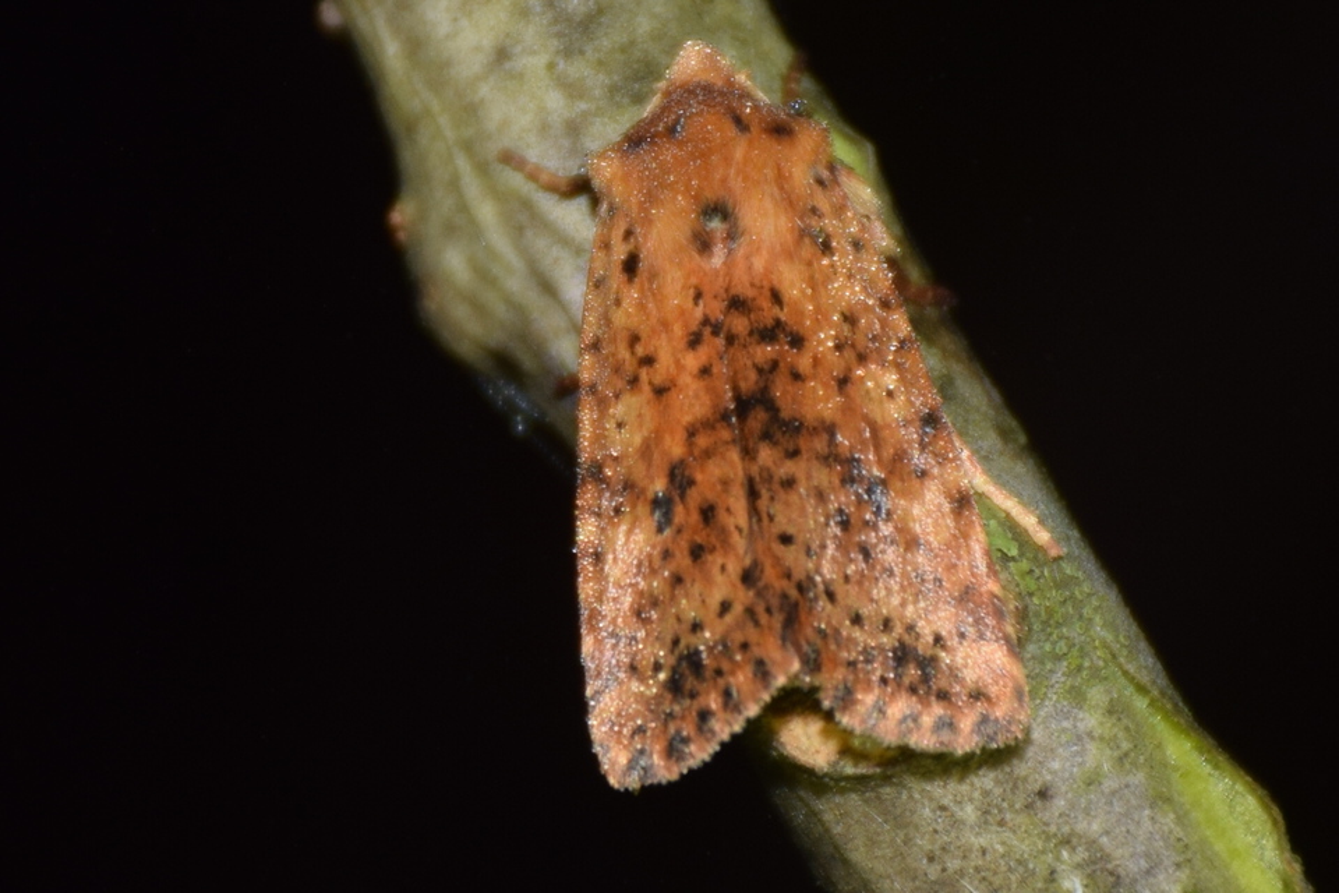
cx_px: 670
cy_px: 446
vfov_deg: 7.9
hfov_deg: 11.8
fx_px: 6471
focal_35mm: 174
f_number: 5.6
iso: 320
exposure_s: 1/60
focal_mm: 116
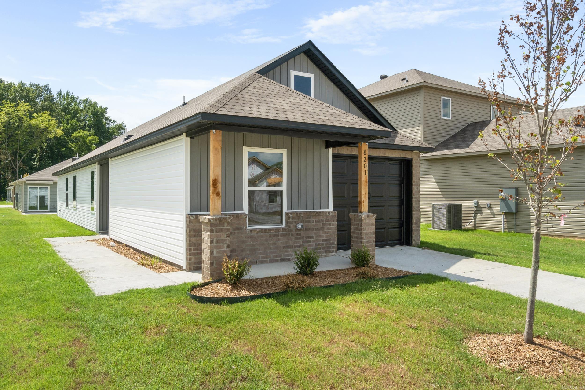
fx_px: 439
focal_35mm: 27
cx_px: 292
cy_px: 195
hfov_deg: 67.4
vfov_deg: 47.9
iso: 250
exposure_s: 1/2000
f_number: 9
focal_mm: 18
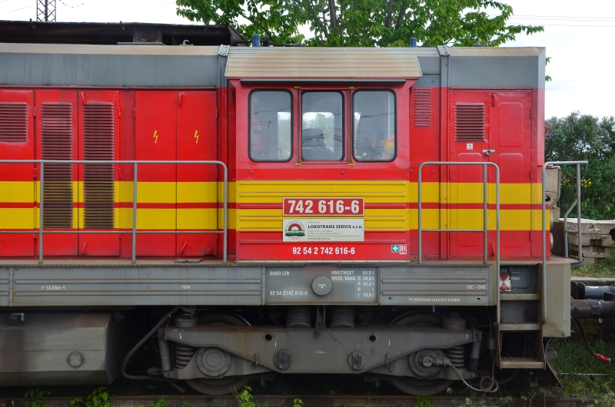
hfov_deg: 35.1
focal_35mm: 57
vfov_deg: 23.7
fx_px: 972
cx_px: 308
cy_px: 204
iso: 200
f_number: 8
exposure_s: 1/100
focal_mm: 38
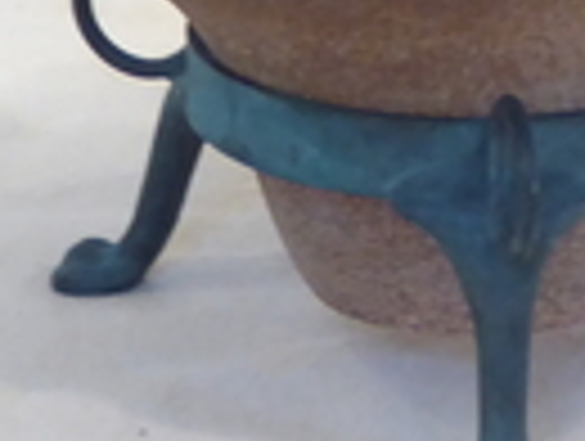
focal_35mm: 364
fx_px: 6163
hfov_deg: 5.4
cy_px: -346
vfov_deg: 4.1
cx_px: 1062
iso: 400
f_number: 4.6
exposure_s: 1/13
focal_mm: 13.2
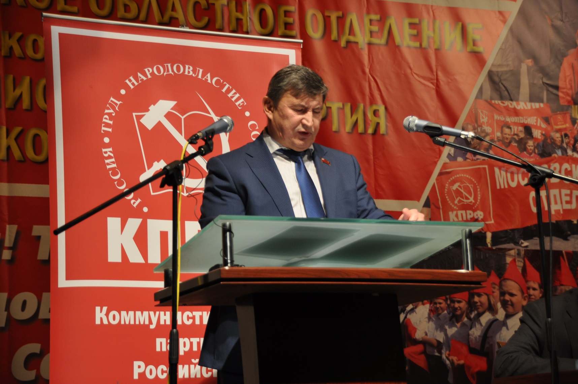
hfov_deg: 21.9
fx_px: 1491
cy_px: 192
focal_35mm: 93
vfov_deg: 14.7
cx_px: 289
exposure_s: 1/80
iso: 400
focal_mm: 62
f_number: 4.8
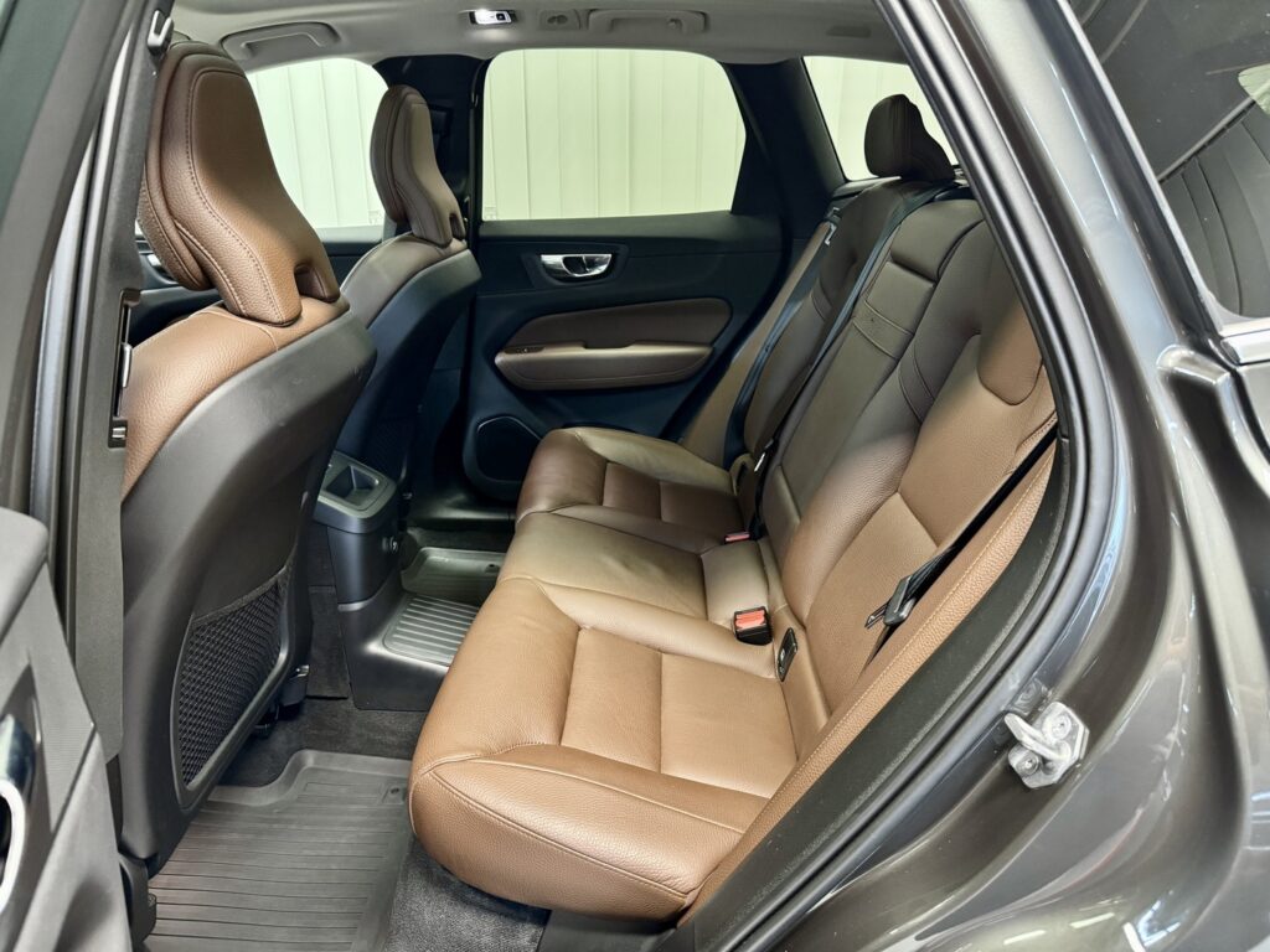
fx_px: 881
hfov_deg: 71.6
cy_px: 476
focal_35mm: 24
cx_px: 635
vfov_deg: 56.8
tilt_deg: -19.6
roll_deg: -0.5
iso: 640
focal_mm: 6.76
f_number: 1.78
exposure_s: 1/33
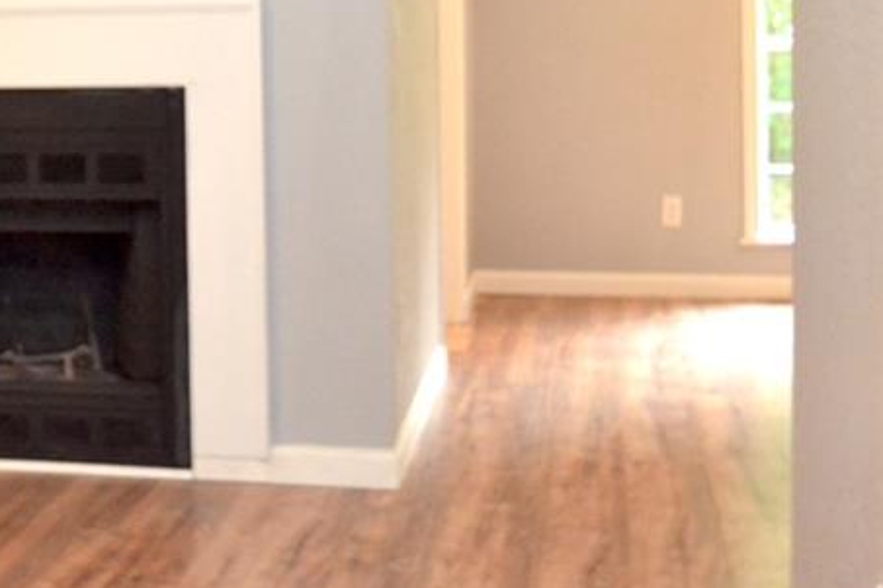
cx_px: 244
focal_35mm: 68
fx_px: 1667
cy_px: -41
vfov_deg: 19.3
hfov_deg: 29.3
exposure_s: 1/60
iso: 3200
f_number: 4.2
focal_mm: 20
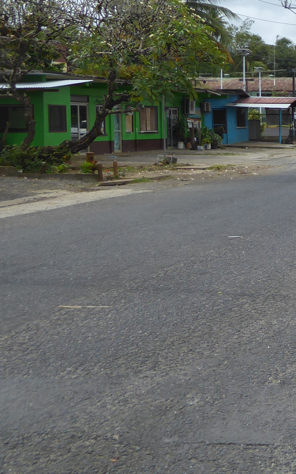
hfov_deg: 15.0
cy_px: 176
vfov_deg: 26.4
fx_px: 1007
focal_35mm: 78
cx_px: 500
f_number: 3.5
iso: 80
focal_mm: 5.4
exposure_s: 1/640
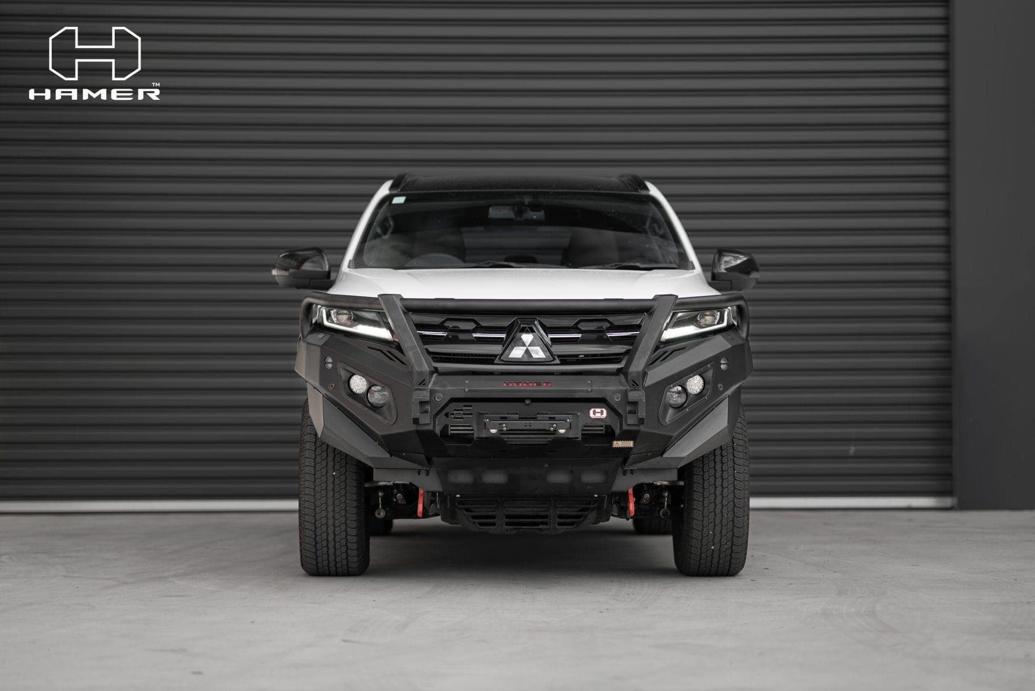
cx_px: 518
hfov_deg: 23.9
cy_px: 346
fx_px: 2445
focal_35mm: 85
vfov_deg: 16.1
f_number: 1.8
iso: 160
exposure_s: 1/160
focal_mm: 85
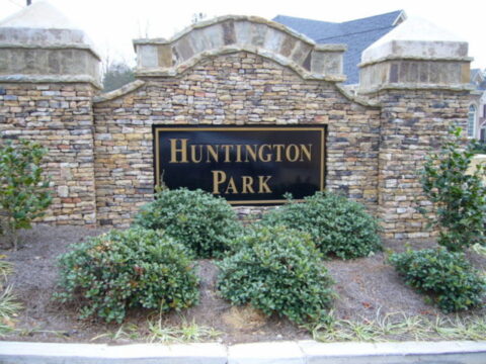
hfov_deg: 52.6
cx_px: 243
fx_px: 491
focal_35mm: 35
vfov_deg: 40.7
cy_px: 182
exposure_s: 1/50
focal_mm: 5.8
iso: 80
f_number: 2.8
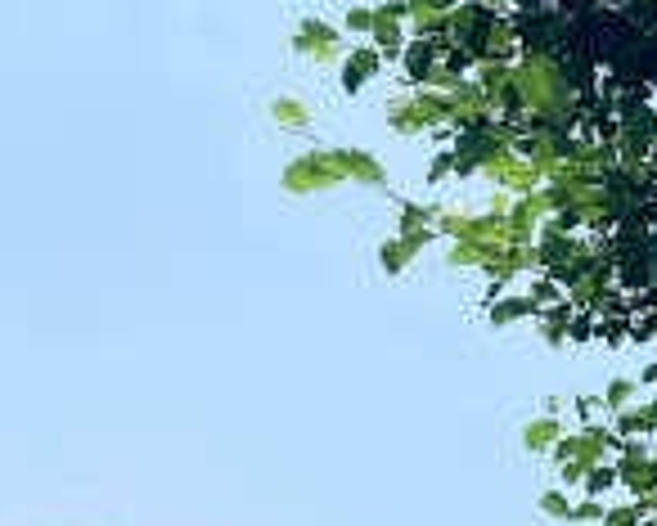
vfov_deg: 10.6
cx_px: 1422
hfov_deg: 12.5
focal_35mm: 131
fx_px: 2549
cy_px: 1108
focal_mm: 3.99
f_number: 1.8
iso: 20
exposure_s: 1/1656
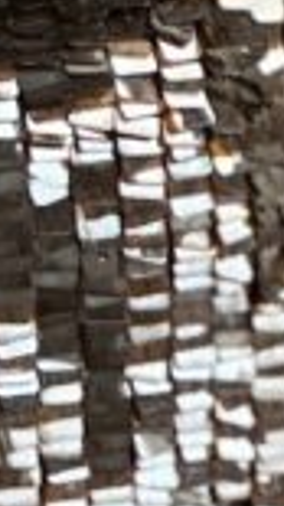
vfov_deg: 5.0
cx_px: -597
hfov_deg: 2.8
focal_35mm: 434
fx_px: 5820
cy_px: 496
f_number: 2.8
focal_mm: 9
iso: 250
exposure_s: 1/40
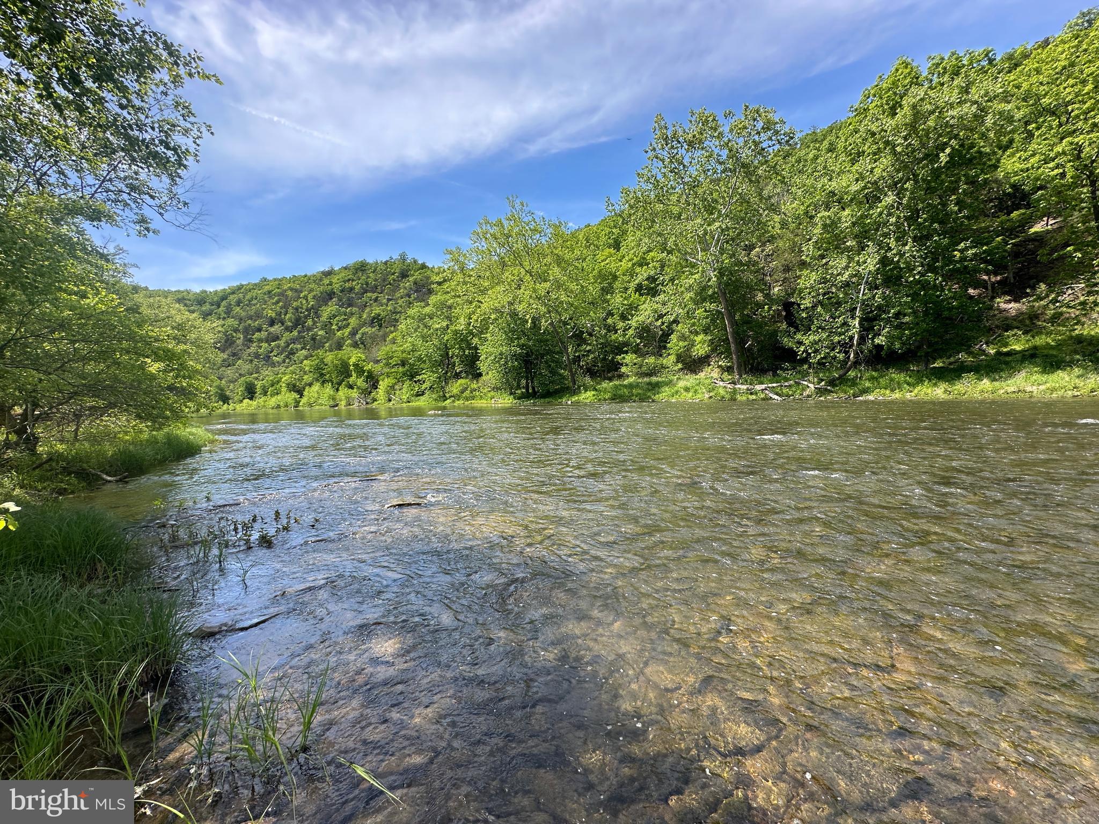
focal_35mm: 14
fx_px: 444
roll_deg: +3.7
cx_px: 550
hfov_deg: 102.1
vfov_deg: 85.7
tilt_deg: -2.5
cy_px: 412
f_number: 2.2
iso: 40
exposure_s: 1/460
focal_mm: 2.22
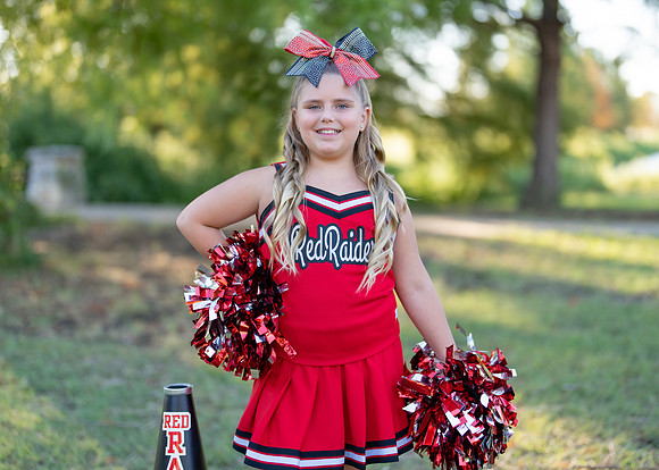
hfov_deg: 34.4
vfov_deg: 24.9
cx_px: 353
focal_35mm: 57
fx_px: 1064
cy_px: 223
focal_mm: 50
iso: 100
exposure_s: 1/800
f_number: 1.2
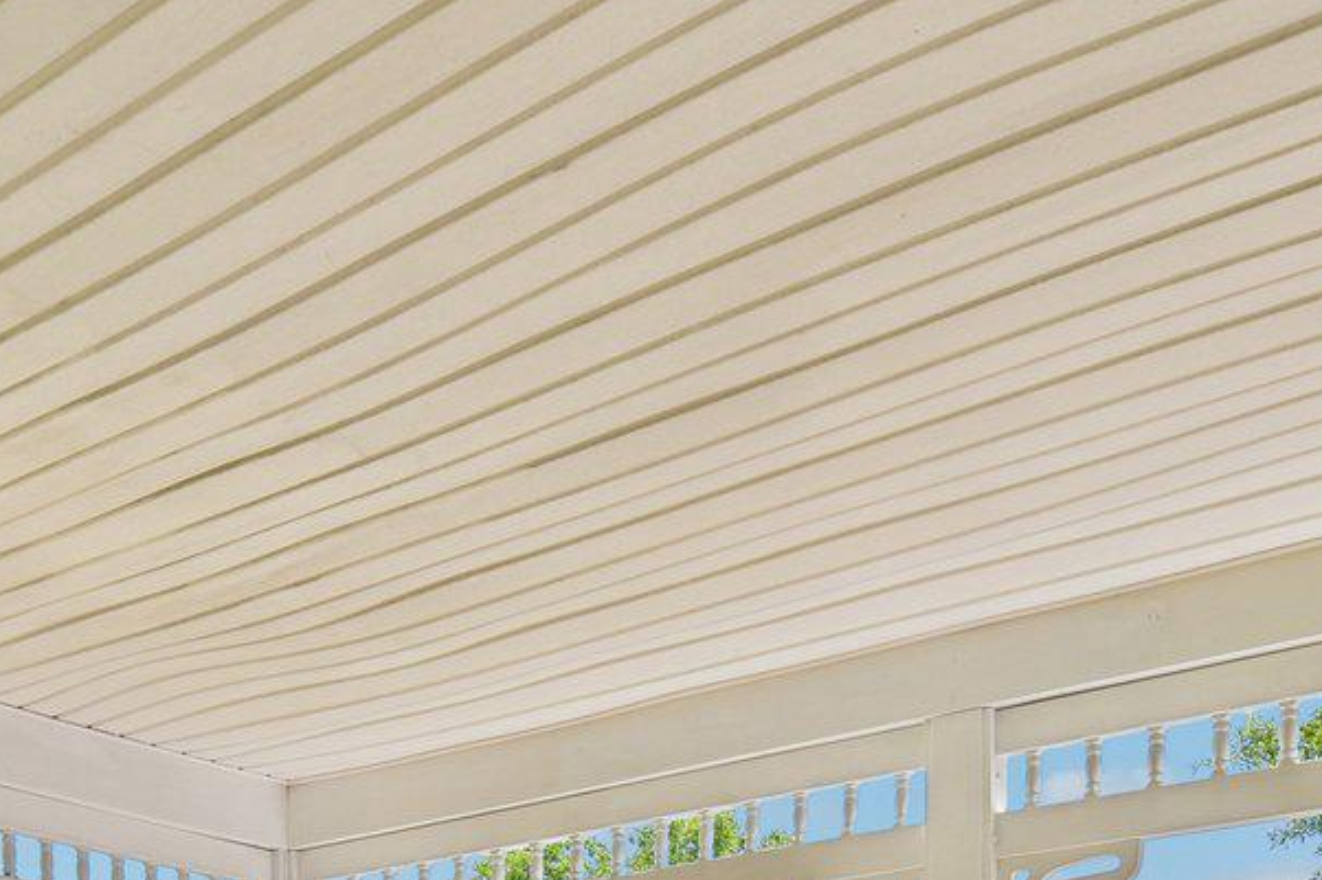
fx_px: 1872
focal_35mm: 51
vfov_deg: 22.4
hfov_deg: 37.5
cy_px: 1270
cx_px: 261
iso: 100
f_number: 8
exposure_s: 1/200
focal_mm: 15
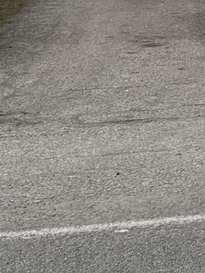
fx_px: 1066
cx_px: 470
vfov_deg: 14.4
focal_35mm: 135
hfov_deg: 9.8
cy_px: 22
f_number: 1.5
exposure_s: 1/3571
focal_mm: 5.7
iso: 50
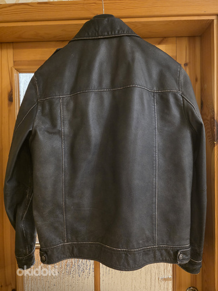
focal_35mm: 23
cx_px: 109
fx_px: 193
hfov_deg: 58.9
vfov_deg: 73.9
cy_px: 146
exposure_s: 1/33.3
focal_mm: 6.3
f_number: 1.7
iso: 1250
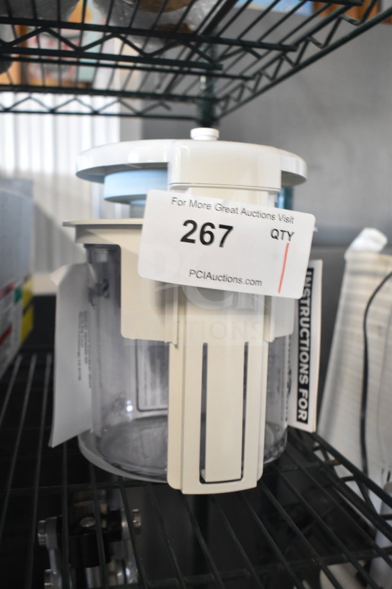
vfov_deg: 55.1
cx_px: 196
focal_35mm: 34
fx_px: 563
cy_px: 294
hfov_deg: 38.4
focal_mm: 23
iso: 2000
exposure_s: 1/40
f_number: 3.8
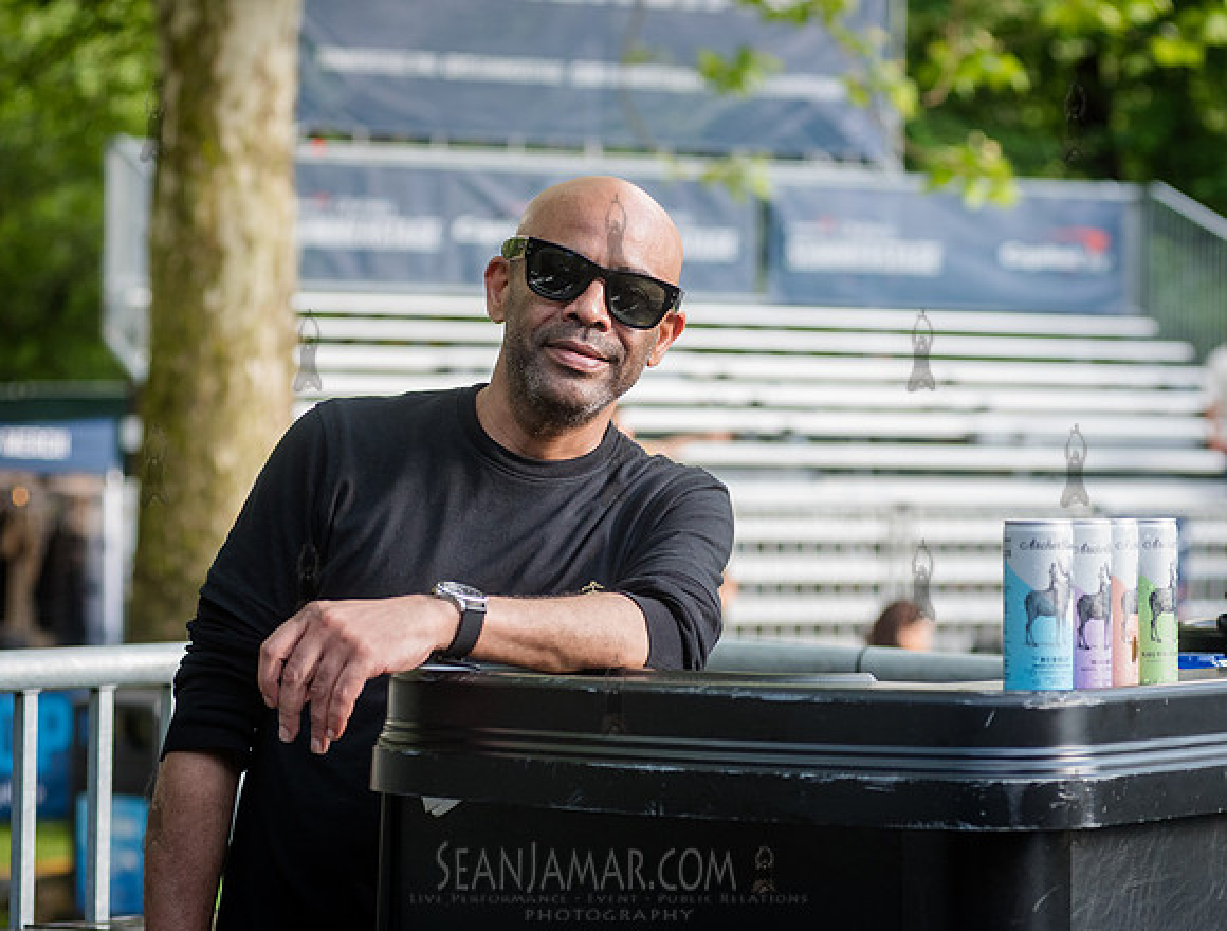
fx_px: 3703
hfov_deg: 18.8
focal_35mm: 104
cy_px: 508
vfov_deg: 14.3
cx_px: 754
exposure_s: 1/500
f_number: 4
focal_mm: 80
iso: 1000
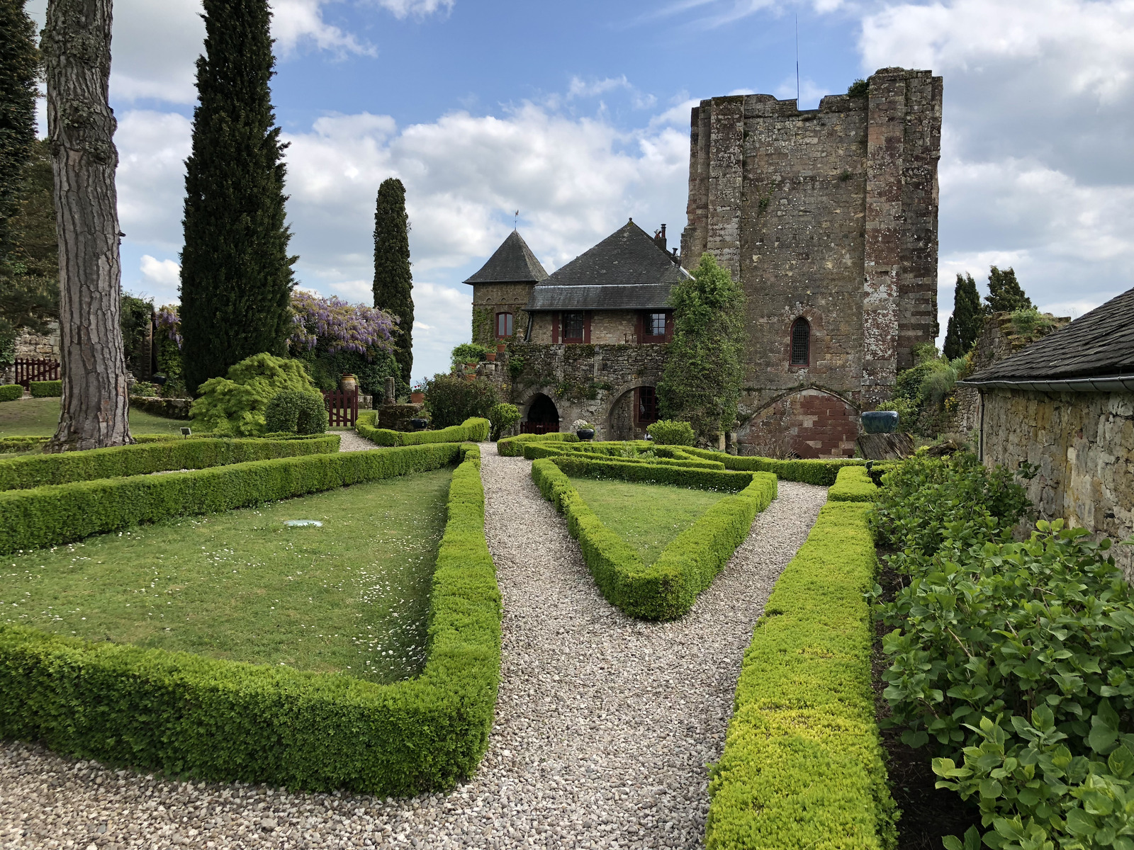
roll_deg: -0.3
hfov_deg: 63.4
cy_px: 425
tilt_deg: -0.9
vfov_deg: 49.7
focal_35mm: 28
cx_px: 567
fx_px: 917
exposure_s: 1/1372
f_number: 1.8
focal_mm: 4
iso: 20
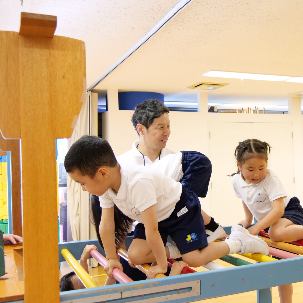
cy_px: 151
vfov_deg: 40.9
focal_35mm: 41
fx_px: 406
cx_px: 200
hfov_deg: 40.5
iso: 2500
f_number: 3.7
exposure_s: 1/125
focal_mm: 17
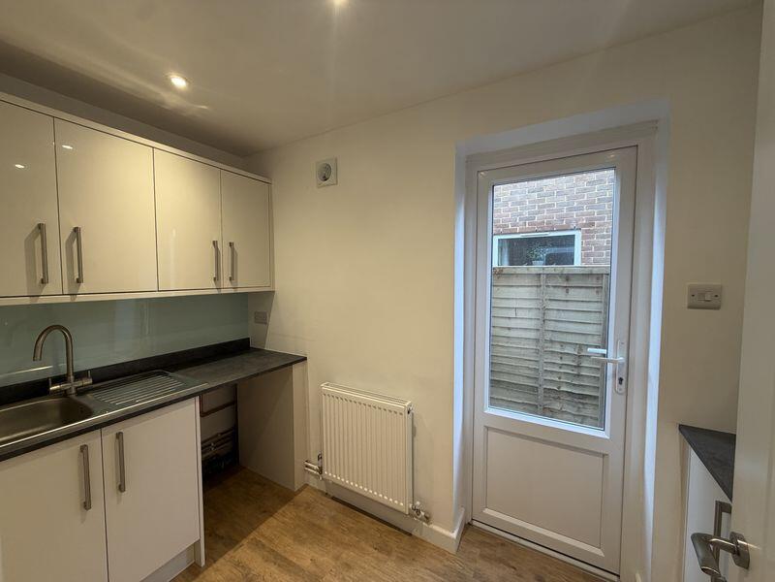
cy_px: 291
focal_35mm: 14
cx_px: 388
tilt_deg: -2.9
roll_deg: +0.4
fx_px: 313
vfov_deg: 85.7
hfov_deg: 102.1
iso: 160
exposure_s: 1/100
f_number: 2.2
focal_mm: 2.22
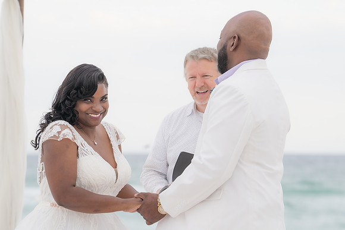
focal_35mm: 220
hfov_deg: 9.3
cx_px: 180
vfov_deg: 6.2
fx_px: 2110
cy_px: 105
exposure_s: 1/320
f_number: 7.1
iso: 640
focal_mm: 198
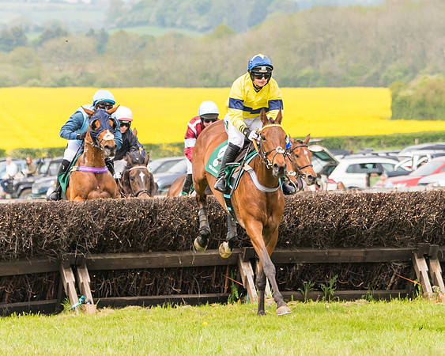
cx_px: 255
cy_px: 148
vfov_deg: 4.4
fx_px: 4589
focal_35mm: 349
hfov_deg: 5.6
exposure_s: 1/2000
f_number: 4
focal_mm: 110
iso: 400
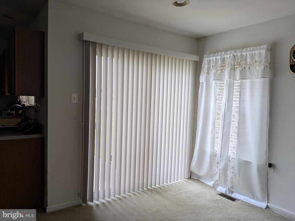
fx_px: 213
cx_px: 148
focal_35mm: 25
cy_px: 110
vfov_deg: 54.9
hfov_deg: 69.4
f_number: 1.89
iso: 57
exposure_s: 1/120
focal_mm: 5.43
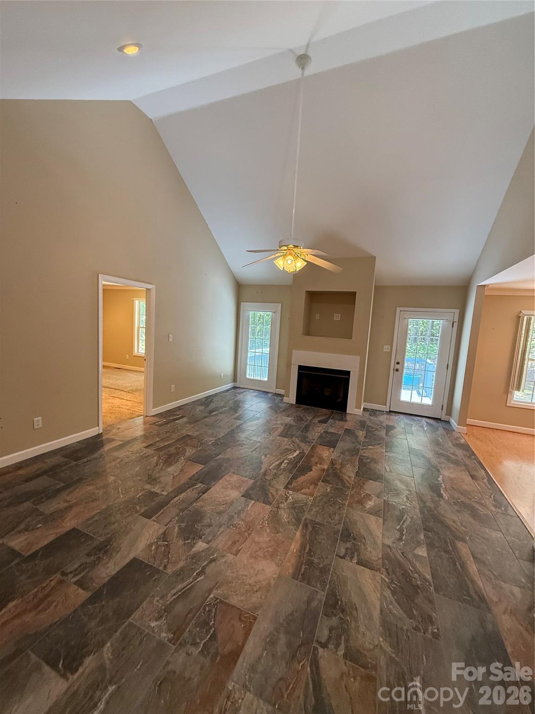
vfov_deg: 102.1
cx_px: 268
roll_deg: -4.3
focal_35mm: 14
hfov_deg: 85.7
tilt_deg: -5.8
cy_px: 357
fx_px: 288
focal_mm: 2.22
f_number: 2.2
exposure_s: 1/120
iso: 250
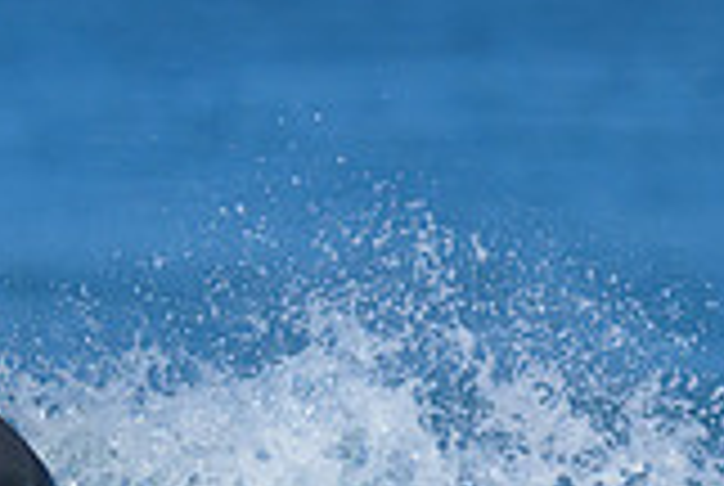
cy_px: 917
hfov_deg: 0.5
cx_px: -326
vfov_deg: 0.3
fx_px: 79645
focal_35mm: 3953
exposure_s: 1/2000
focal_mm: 800
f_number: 6.3
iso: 220
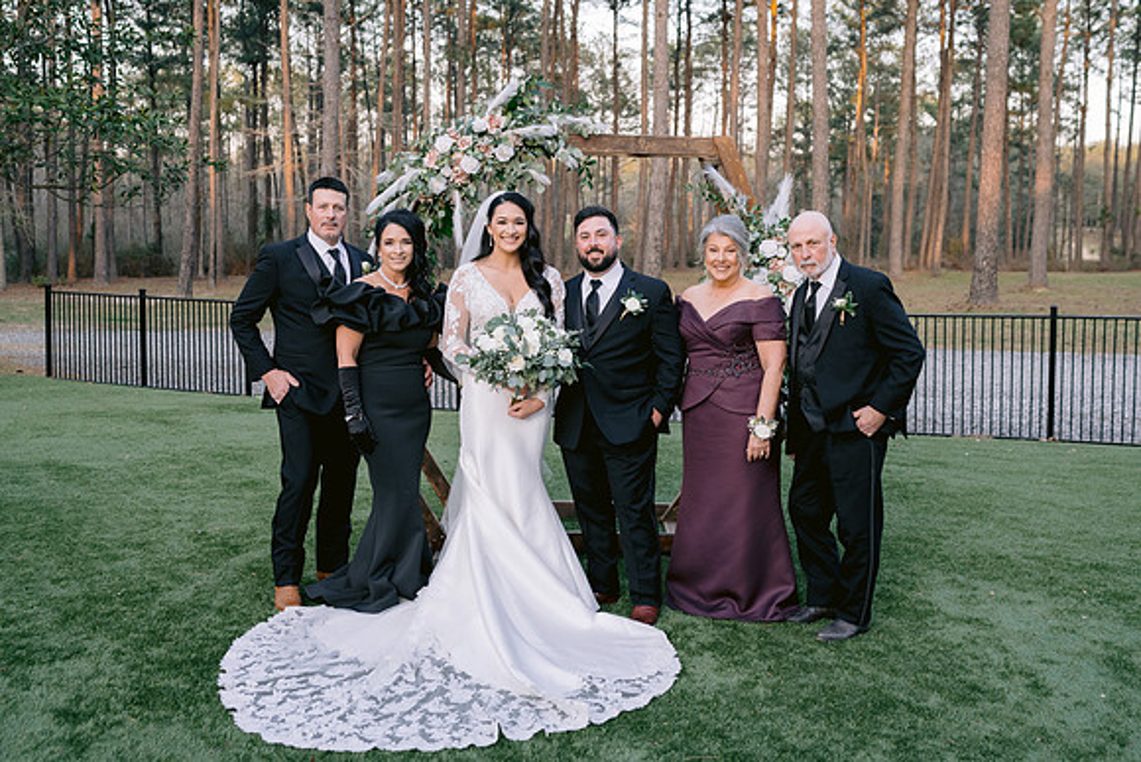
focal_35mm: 39
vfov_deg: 34.6
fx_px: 1223
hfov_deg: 50.0
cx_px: 549
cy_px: 348
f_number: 3.5
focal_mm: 35
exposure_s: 1/160
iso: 400
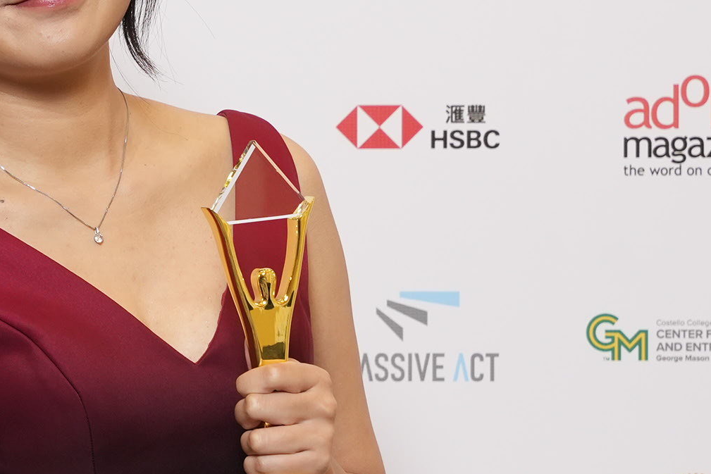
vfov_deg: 5.7
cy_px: 203
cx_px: -97
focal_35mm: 243
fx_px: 4800
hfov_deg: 8.4
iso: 800
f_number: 5.6
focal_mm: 70
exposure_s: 1/100
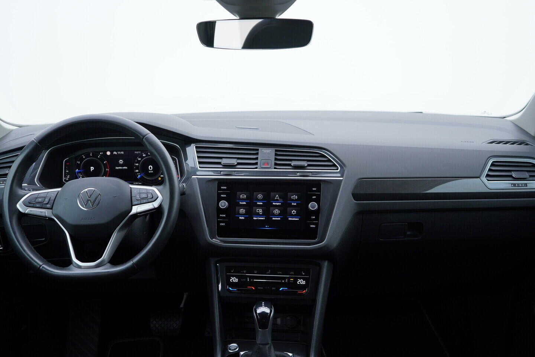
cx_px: 268
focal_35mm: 36
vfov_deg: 36.9
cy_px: 178
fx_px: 535
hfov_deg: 53.1
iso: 125
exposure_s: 1/40
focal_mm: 24
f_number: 3.2
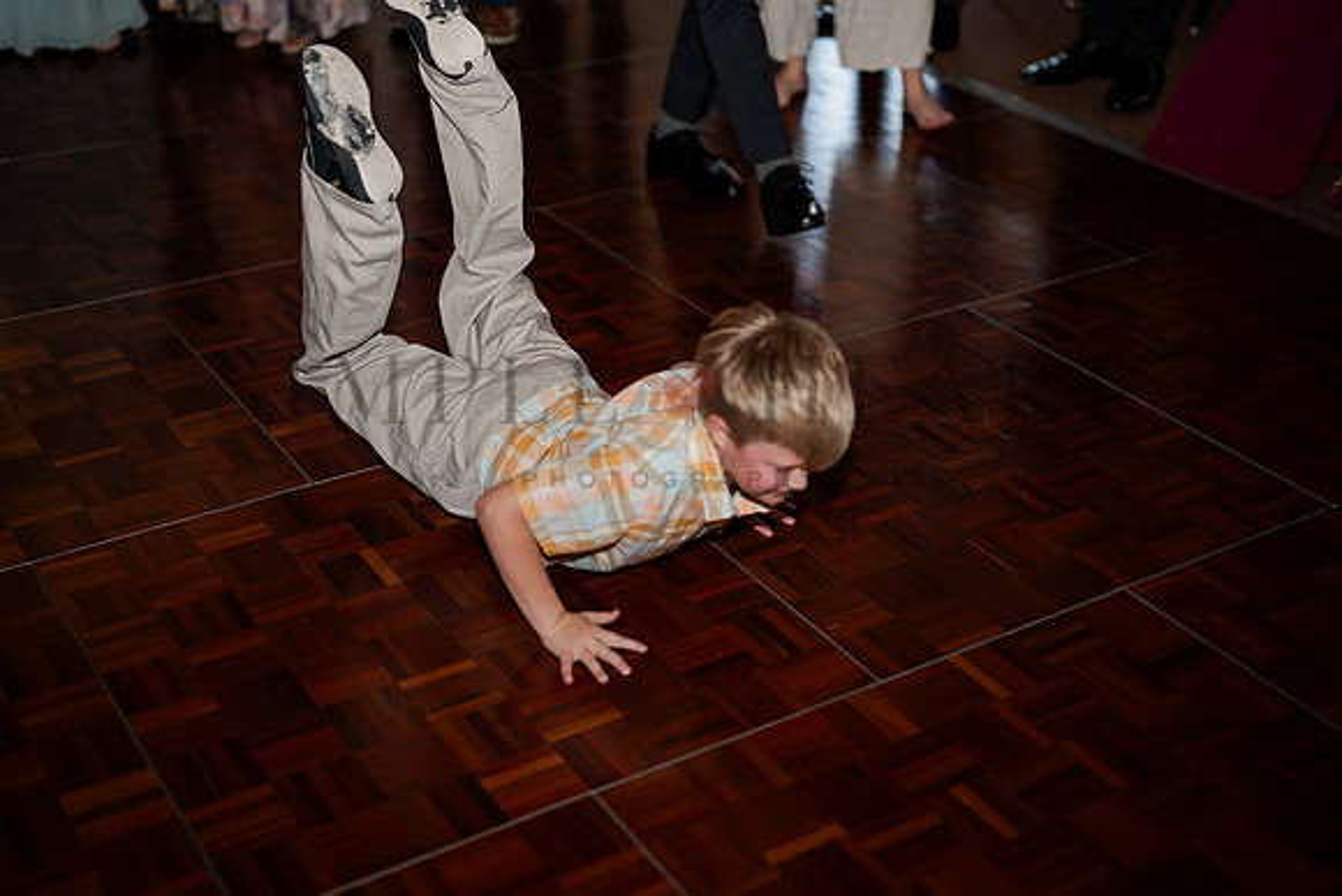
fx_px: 1864
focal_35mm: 50
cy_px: 448
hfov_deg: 39.6
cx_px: 671
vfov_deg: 27.0
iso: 160
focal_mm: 50
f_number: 1.2
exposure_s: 1/200
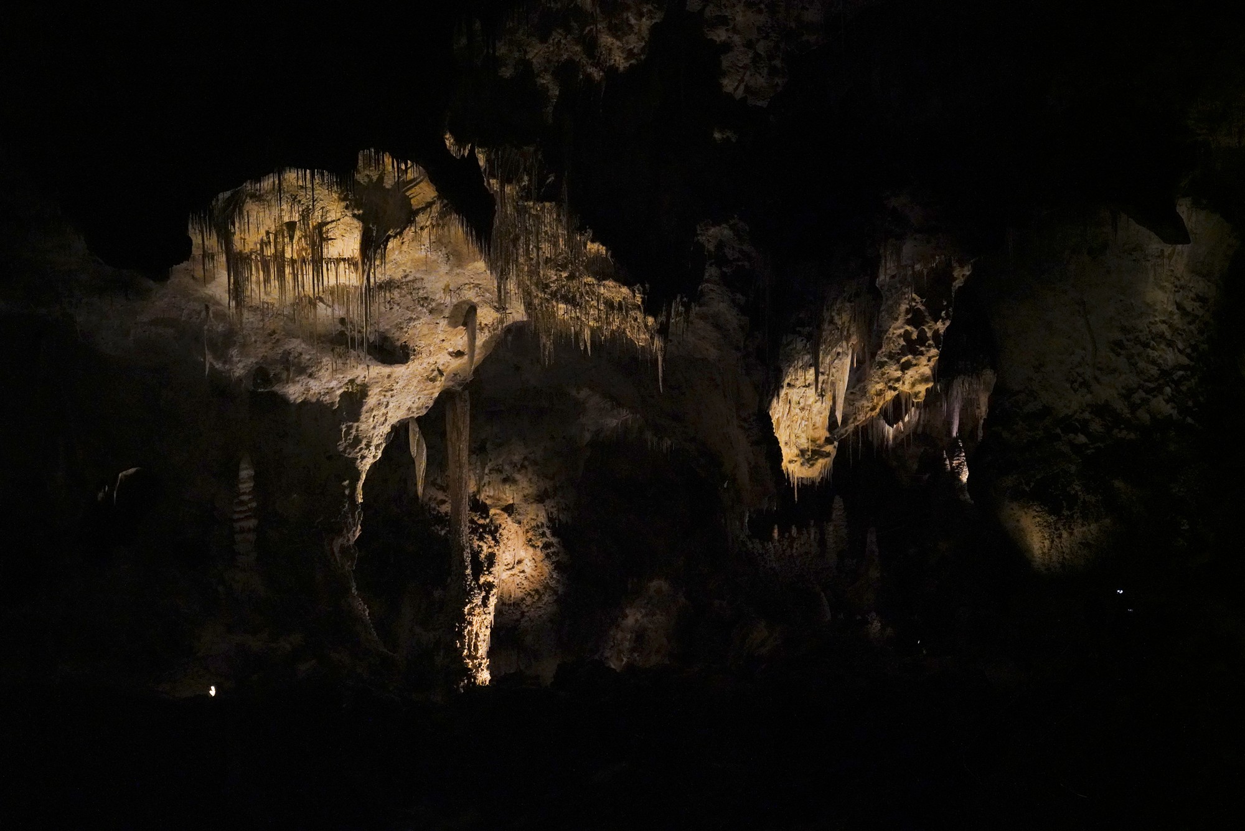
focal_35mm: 60
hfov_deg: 33.4
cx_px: 622
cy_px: 416
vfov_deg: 22.6
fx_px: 2075
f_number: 5.6
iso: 12800
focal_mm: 60
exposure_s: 1/80
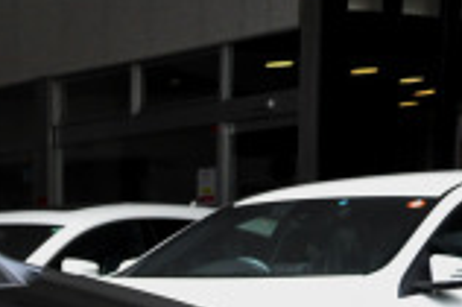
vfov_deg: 9.1
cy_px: 531
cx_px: -313
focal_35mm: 145
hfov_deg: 13.1
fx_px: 1859
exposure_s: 1/3200
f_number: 5.6
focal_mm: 26
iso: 3200
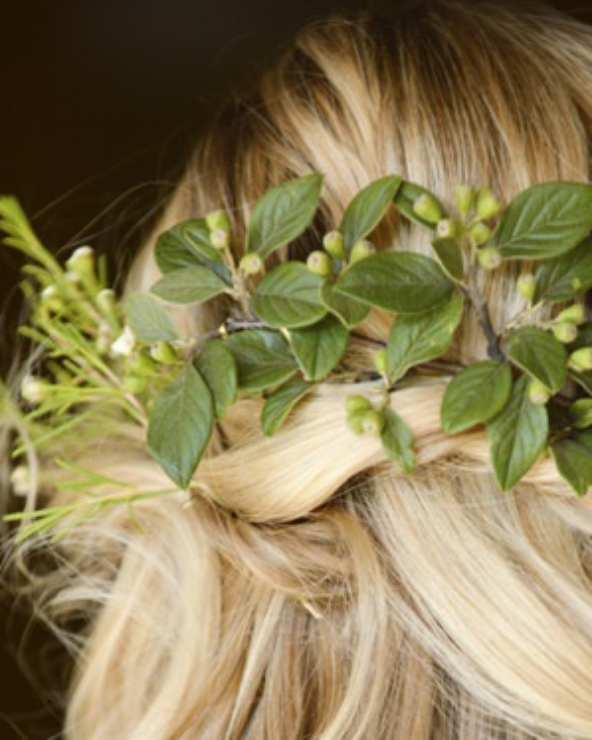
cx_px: 410
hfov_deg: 5.7
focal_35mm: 271
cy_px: 672
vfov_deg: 7.1
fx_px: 5938
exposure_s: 1/500
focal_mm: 120
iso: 640
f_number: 2.8
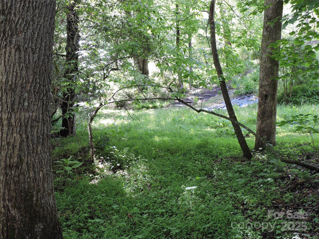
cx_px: 160
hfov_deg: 46.8
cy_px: 120
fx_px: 369
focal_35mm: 40
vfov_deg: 36.0
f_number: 3.3
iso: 160
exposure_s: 1/50
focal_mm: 7.1
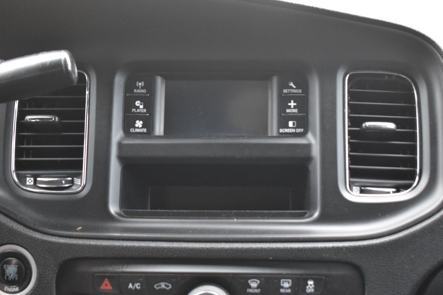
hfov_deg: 29.9
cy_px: 148
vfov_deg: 20.1
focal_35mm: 68
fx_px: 830
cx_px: 222
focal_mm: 45
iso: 1100
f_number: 6.3
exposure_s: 1/15
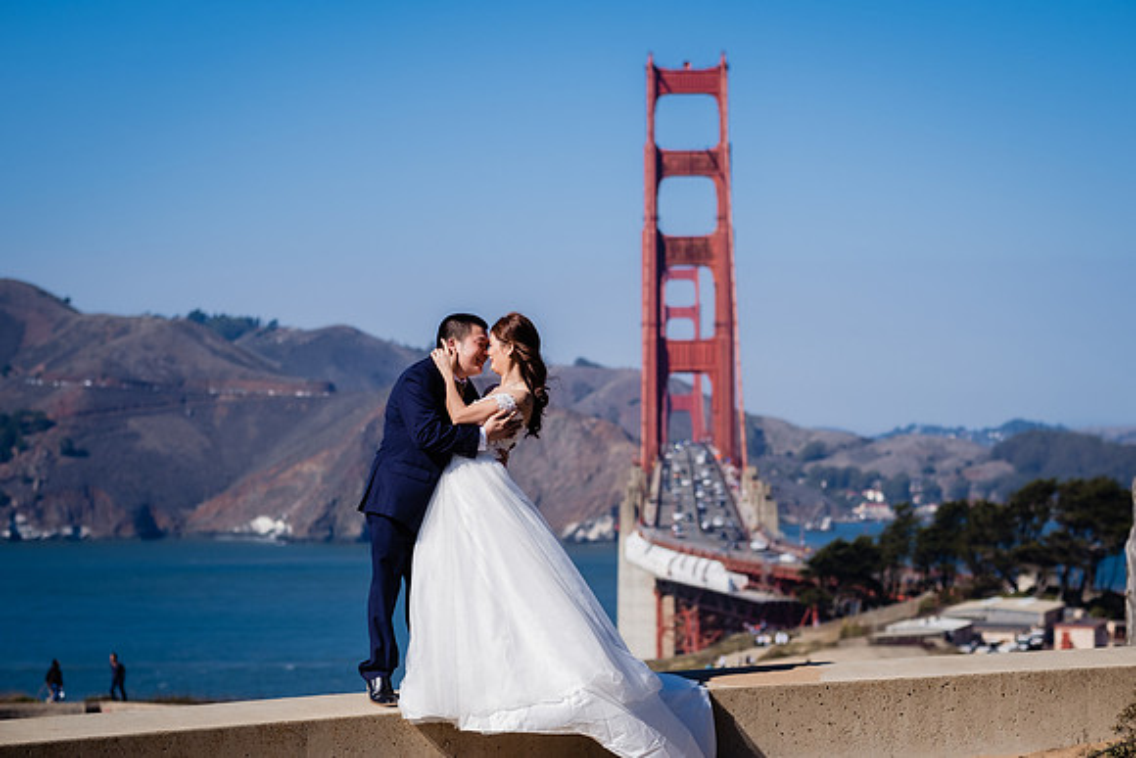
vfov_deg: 15.0
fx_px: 2874
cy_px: 369
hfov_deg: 22.4
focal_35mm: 91
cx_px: 579
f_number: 2.5
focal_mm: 56
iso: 160
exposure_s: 1/6400
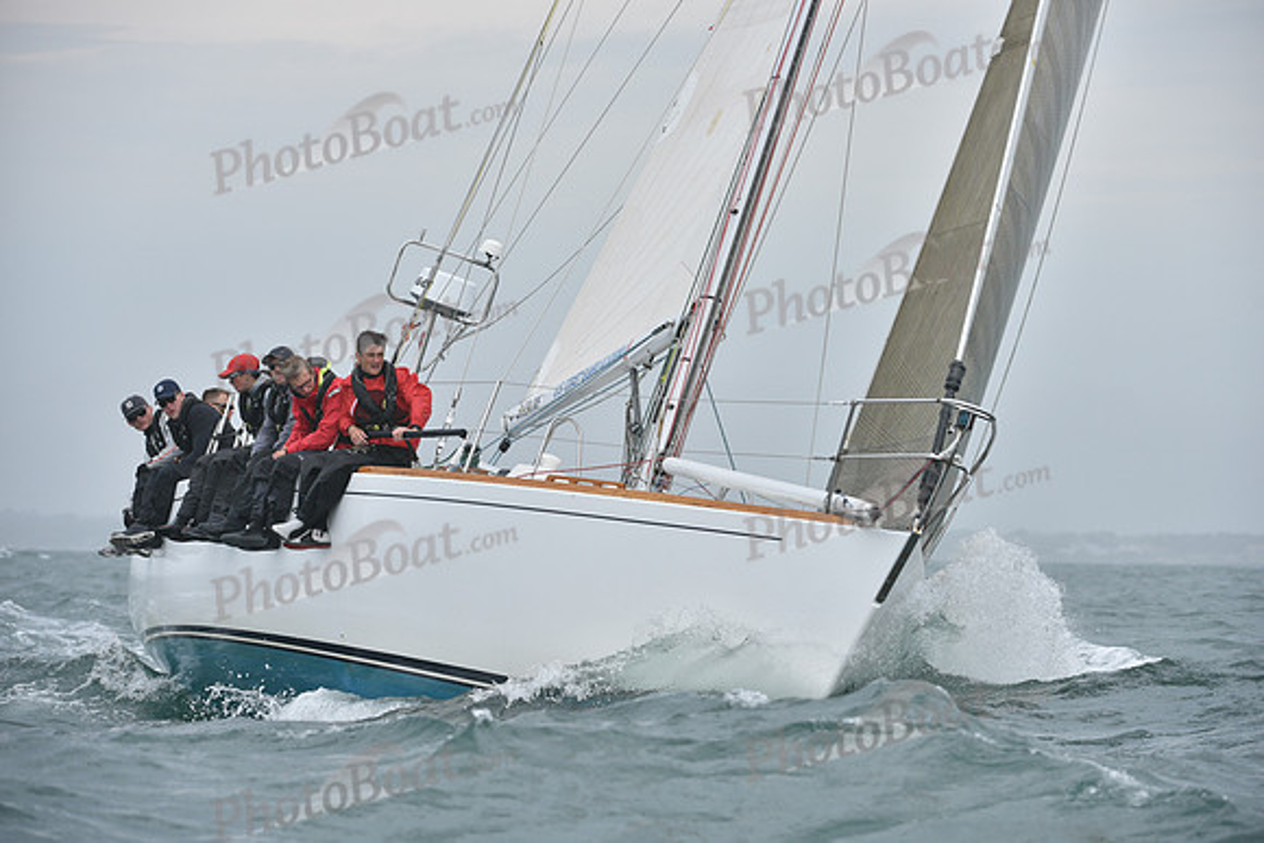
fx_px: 7024
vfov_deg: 6.9
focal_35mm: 200
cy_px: 422
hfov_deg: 10.3
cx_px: 632
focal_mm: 200
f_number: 6.3
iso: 320
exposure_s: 1/1000
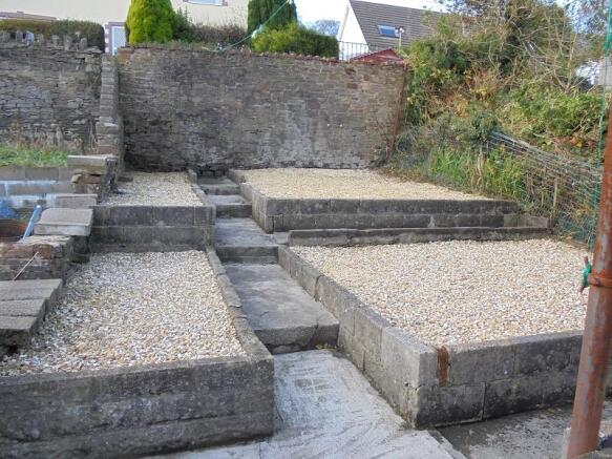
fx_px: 460
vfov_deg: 53.0
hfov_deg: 67.3
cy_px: 230
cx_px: 306
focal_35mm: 26
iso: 100
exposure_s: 1/80
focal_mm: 4.6
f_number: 3.5
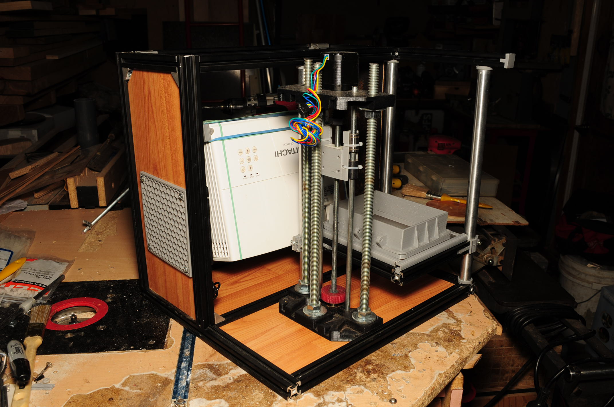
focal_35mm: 33
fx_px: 562
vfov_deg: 39.9
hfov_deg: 57.3
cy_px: 204
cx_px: 307
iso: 200
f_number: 8
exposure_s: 1/125
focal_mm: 22
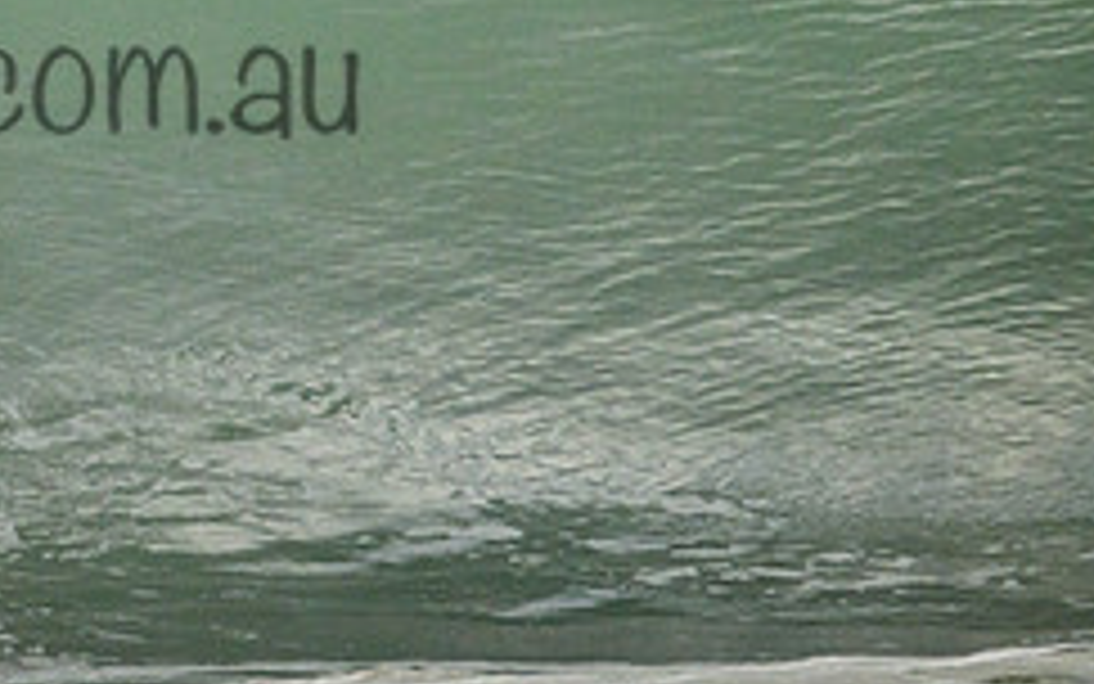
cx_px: -117
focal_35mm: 1947
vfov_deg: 0.7
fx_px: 58063
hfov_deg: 1.1
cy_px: 29
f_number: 11
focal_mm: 800
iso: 1250
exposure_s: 1/2500
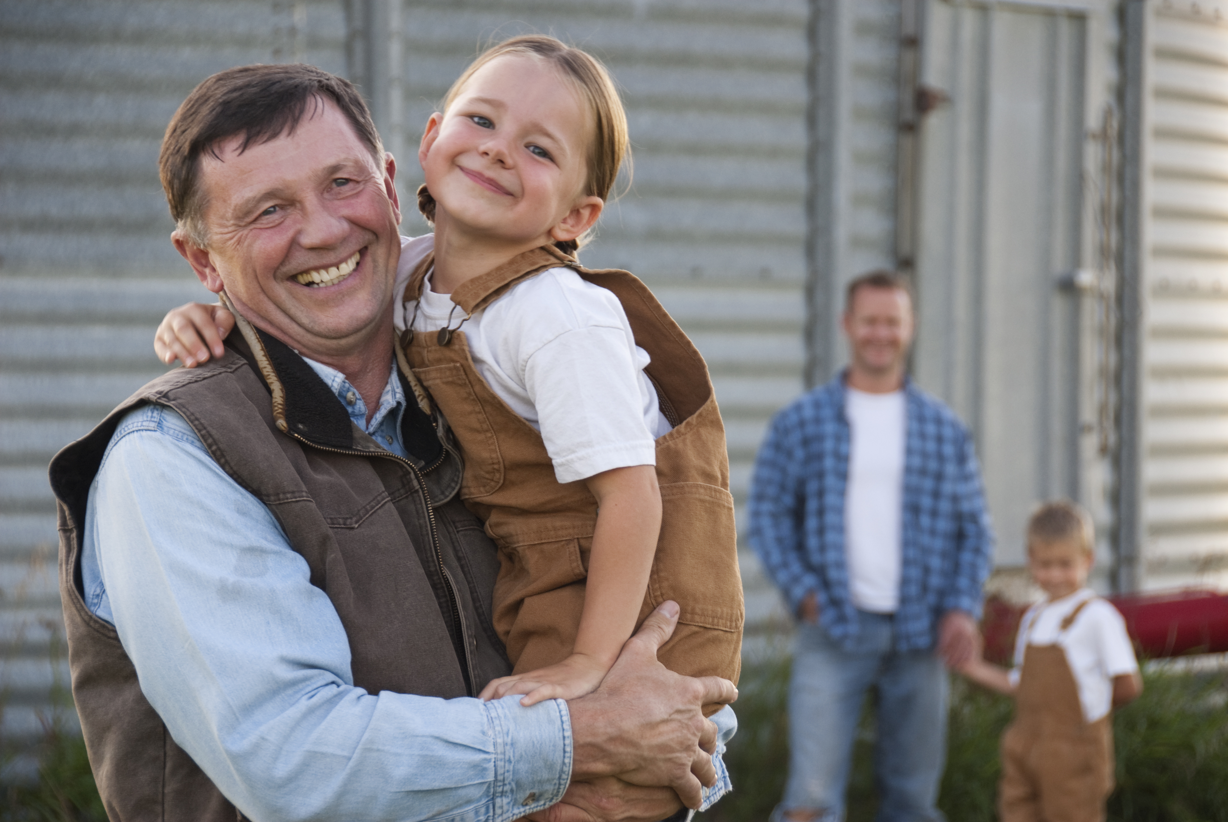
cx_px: 614
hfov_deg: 14.4
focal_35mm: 142
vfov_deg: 9.7
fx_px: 4867
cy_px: 411
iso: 125
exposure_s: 1/100
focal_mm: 95
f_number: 5.3
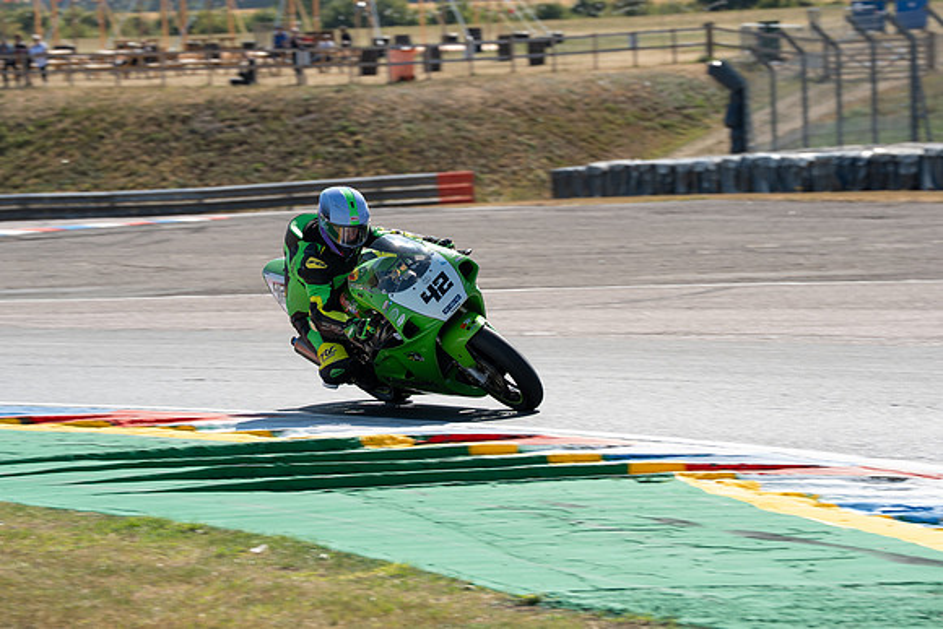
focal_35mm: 224
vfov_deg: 6.1
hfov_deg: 9.2
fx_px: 5867
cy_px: 277
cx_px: 425
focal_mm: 200
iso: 160
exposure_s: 1/320
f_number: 8
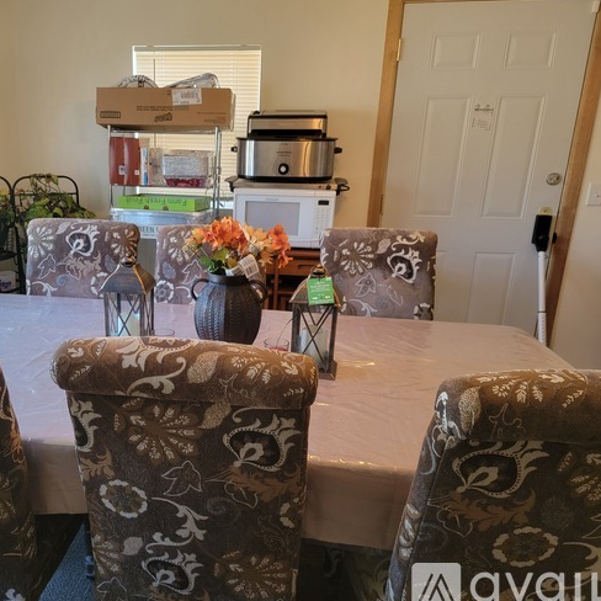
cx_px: 200
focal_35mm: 29
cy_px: 304
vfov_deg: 55.6
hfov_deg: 54.5
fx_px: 570
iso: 320
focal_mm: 6.7
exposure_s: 1/120
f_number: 1.8
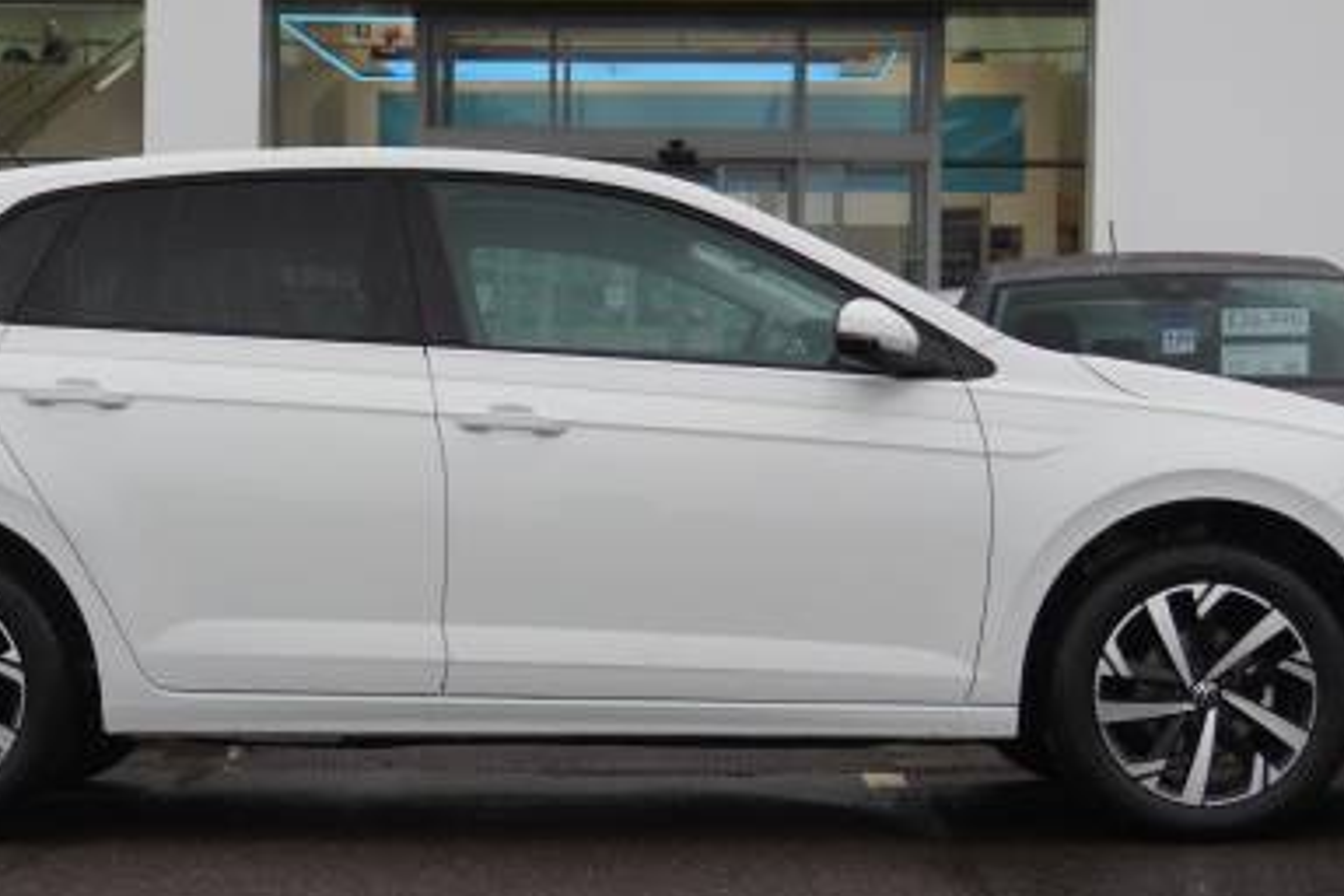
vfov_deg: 16.1
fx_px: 3173
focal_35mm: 85
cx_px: 588
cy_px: 434
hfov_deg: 23.9
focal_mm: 34
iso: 640
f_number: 5
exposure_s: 1/160
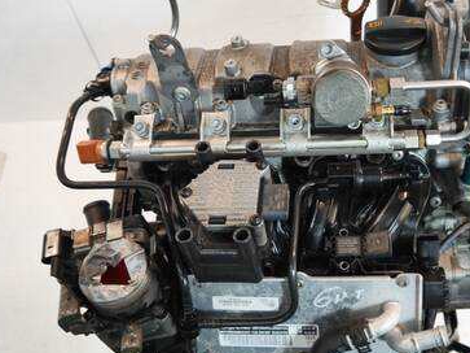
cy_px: 148
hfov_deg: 49.6
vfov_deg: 38.5
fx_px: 502
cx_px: 295
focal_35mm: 37
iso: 800
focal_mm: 14
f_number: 3.5
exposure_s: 1/125
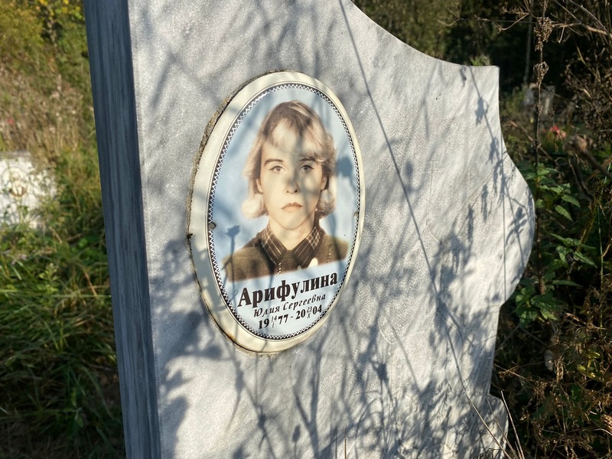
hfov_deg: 67.3
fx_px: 460
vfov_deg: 53.1
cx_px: 306
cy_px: 230
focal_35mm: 26
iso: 32
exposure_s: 1/3846
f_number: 1.8
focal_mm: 4.25
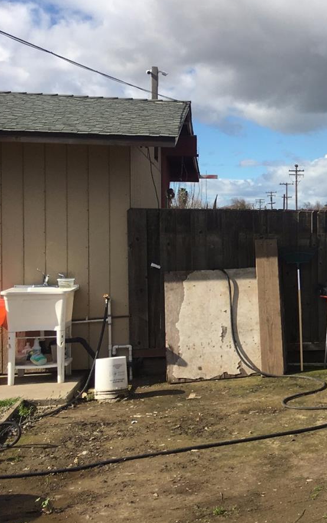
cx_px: 426
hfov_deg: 22.3
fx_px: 741
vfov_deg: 38.9
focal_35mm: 52
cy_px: 247
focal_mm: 4.15
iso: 25
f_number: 2.2
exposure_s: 1/1789
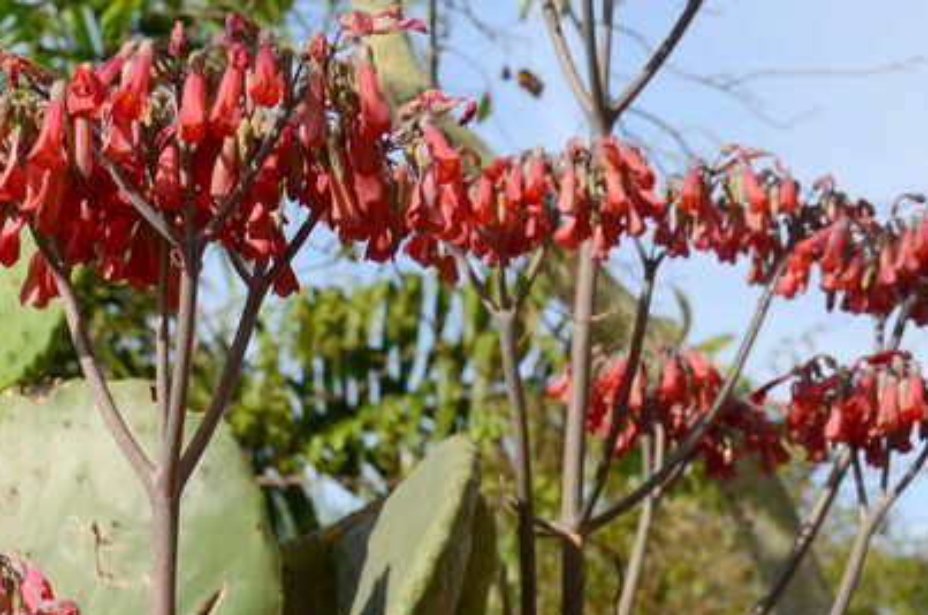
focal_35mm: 134
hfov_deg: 15.2
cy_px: 650
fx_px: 3447
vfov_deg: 10.1
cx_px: 136
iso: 400
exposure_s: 1/400
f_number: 10
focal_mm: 40
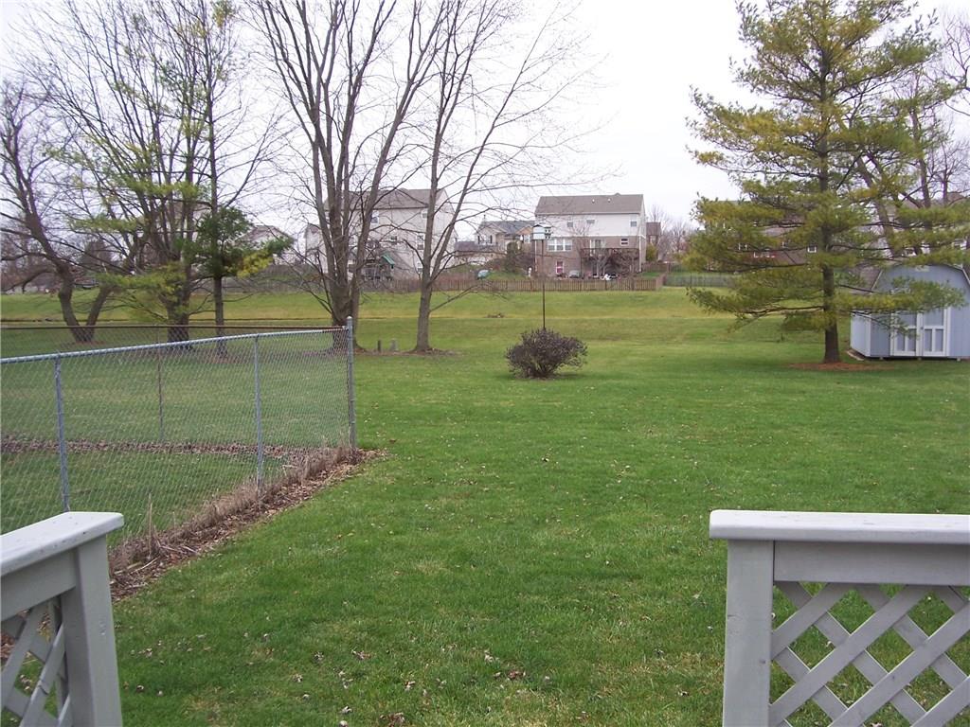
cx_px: 485
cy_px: 364
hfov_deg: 54.0
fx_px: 953
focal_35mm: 34
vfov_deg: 41.8
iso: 80
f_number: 2.7
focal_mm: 5.6
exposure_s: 1/180
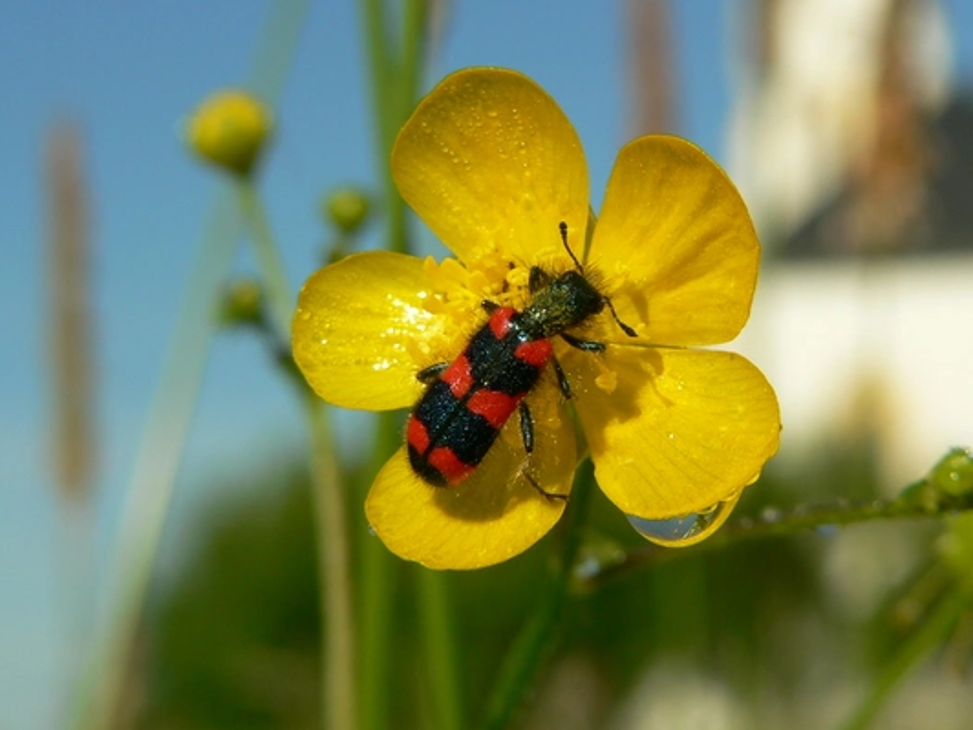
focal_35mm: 107
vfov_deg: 13.8
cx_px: 572
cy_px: 348
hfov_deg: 18.4
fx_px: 3008
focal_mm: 14.8
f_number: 5.6
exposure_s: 1/500
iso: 80
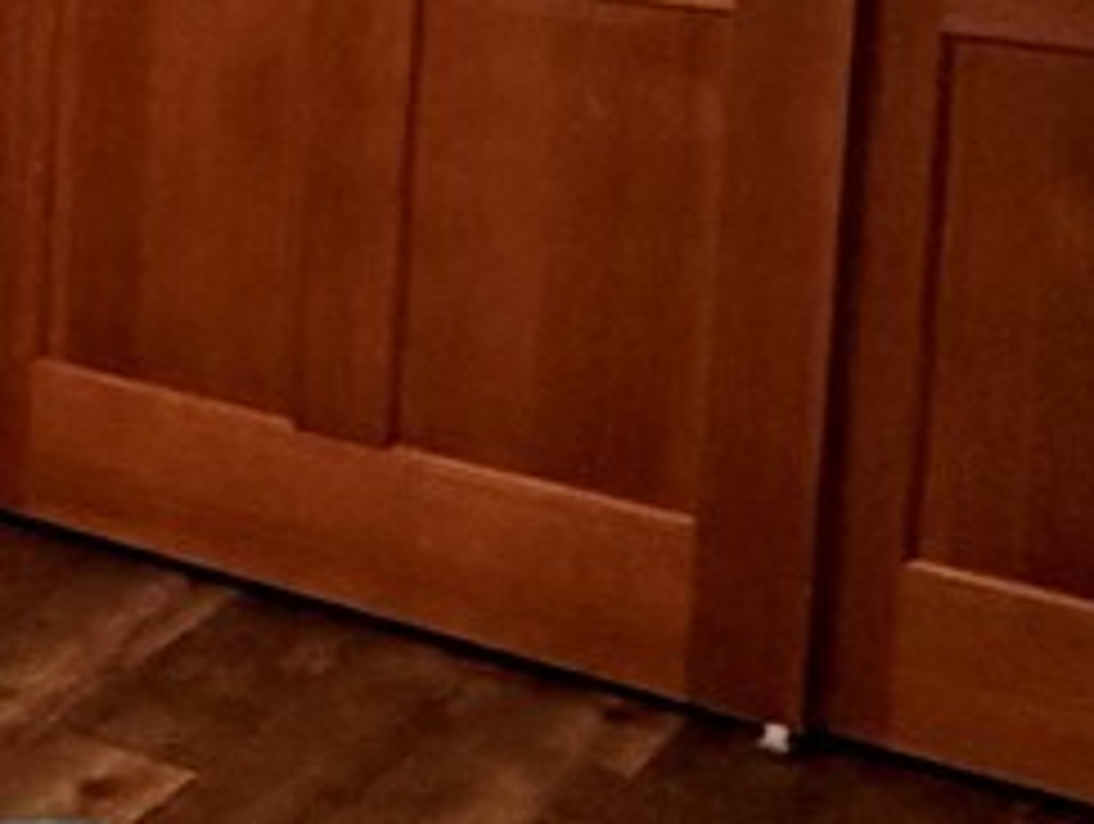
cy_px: -329
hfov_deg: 13.9
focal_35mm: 92
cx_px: -1621
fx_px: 2912
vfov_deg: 15.2
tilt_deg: -6.4
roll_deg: +2.1
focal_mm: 2.22
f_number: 2.2
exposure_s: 1/60
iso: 200
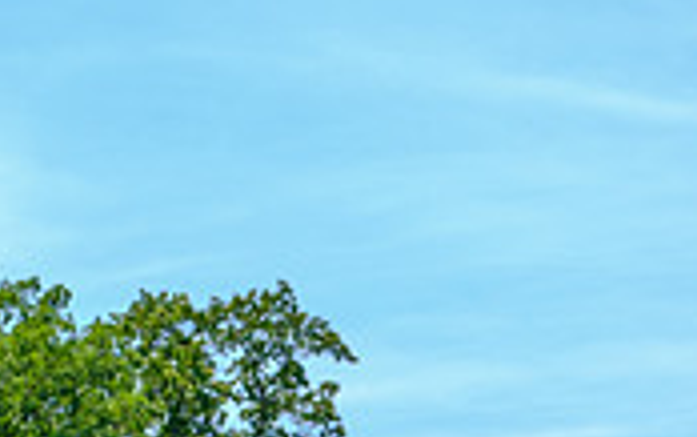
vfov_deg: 9.5
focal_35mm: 129
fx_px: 2452
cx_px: 268
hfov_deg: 16.2
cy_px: 862
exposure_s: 1/250
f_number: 5.6
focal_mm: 32.9
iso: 200
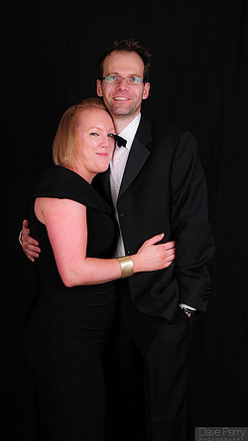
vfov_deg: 38.5
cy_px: 219
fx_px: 632
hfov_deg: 22.2
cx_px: 102
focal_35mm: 54
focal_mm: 34
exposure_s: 1/125
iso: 200
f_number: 8
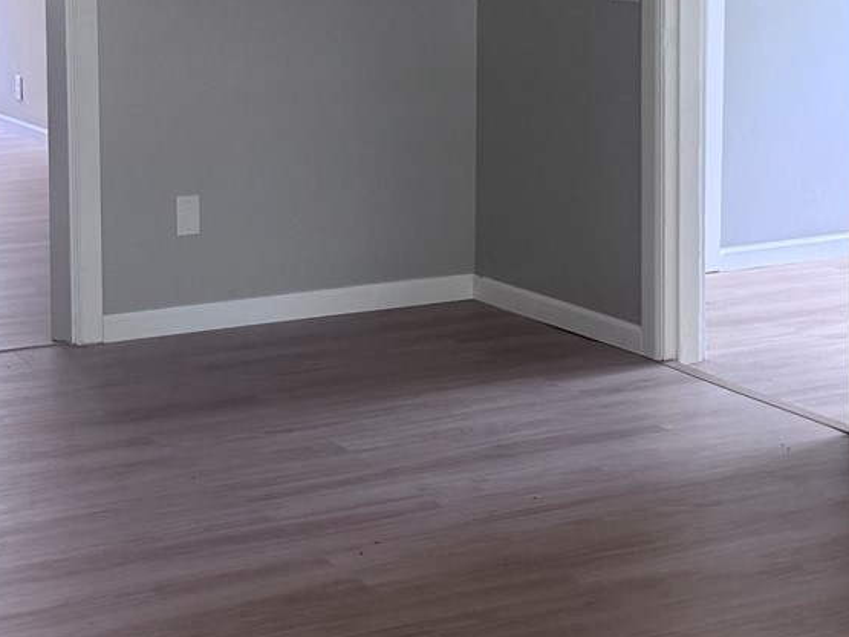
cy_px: 116
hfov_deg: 23.4
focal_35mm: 83
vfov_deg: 17.6
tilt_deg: -8.6
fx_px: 2035
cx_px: 252
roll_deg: +0.3
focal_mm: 6.76
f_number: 1.78
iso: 160
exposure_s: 1/121
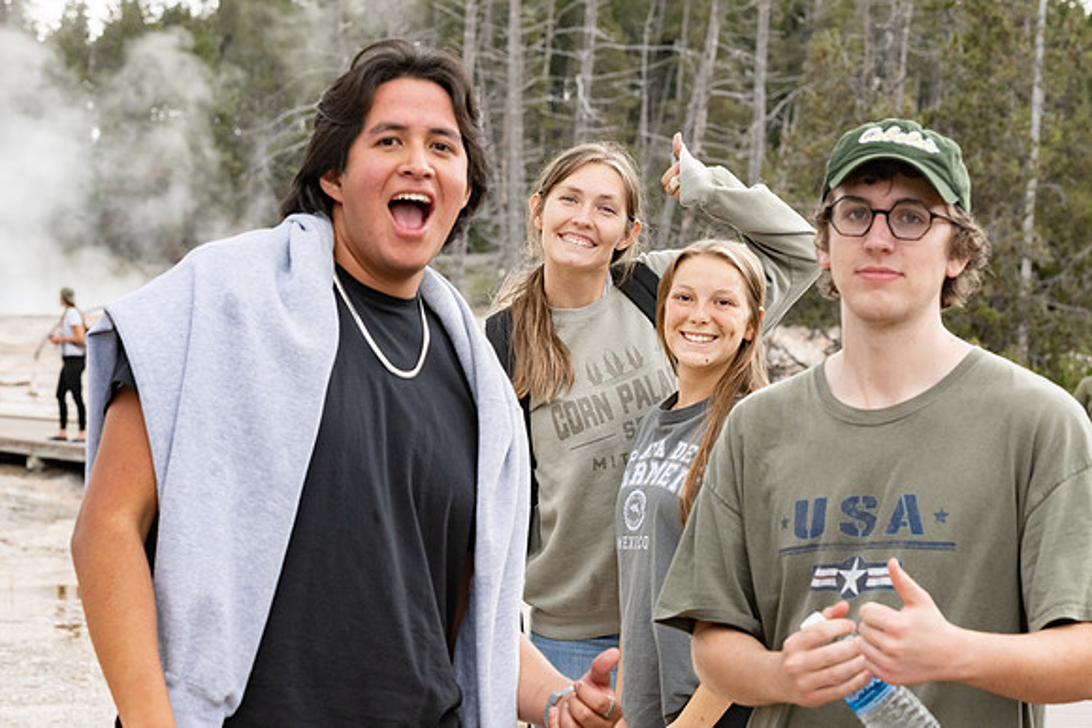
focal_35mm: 126
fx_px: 3828
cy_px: 383
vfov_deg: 10.9
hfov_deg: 16.2
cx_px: 632
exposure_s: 1/500
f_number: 8
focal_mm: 92
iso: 800
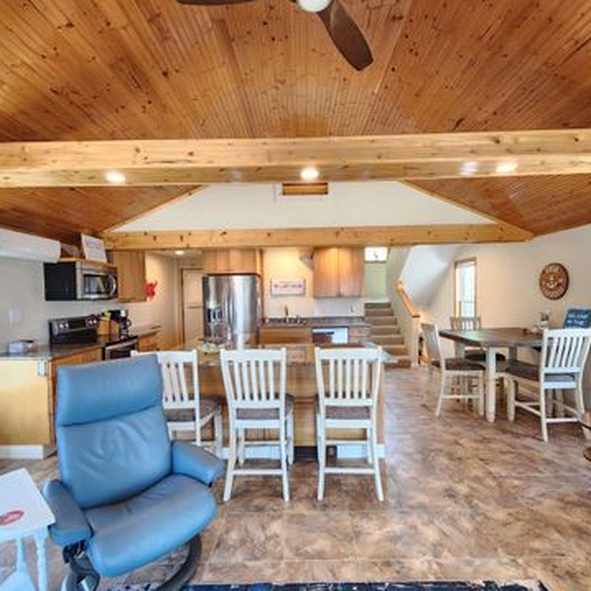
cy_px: 307
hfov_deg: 87.4
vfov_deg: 87.4
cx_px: 300
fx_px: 309
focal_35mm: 16
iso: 250
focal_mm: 2.2
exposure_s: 1/60
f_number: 2.2
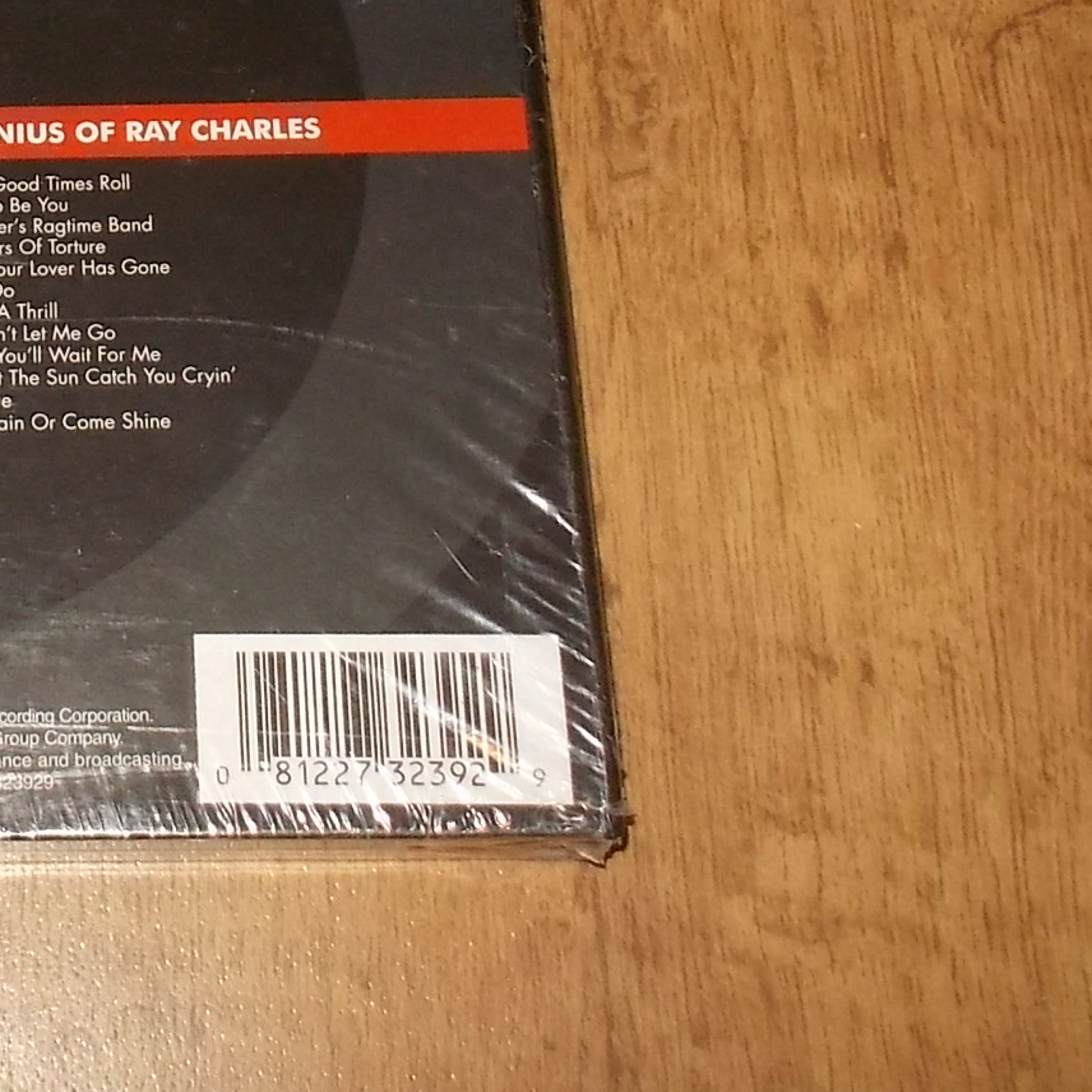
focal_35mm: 68
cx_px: -69
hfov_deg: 23.9
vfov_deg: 24.5
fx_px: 2427
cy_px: 73
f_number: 3.3
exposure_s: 1/30
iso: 200
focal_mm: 4.1
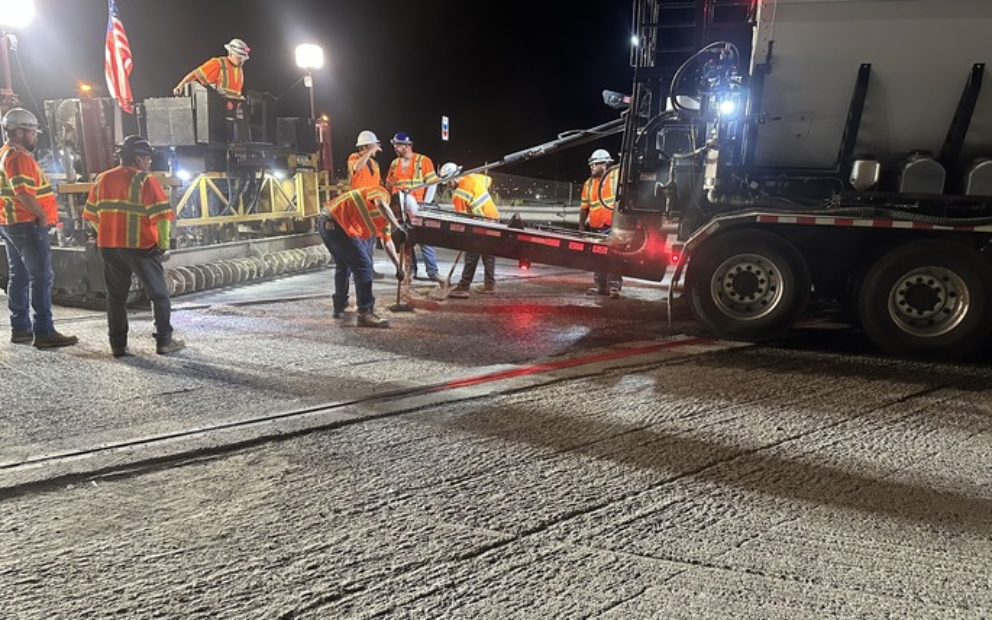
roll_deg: -1.9
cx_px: 504
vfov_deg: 47.6
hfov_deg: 70.4
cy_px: 332
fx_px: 703
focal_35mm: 26
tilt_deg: -11.6
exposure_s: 1/60
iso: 500
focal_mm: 6.86
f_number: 1.78
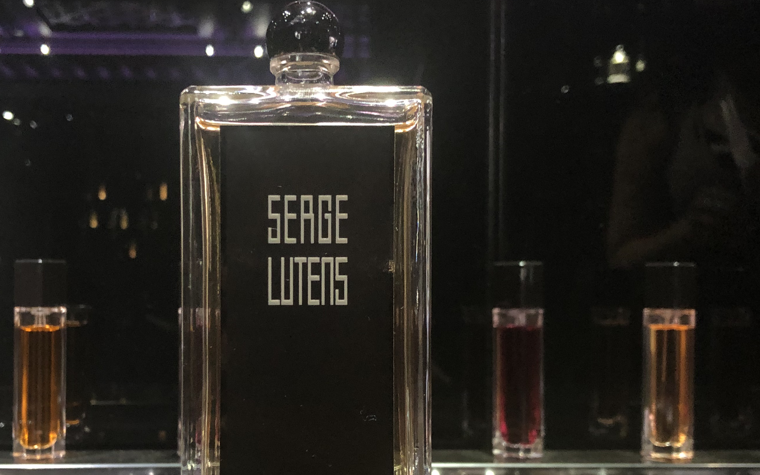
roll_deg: +0.7
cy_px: 321
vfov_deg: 27.8
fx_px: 953
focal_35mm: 46
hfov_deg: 43.1
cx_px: 274
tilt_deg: -0.4
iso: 100
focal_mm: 4
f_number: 1.8
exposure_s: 1/9
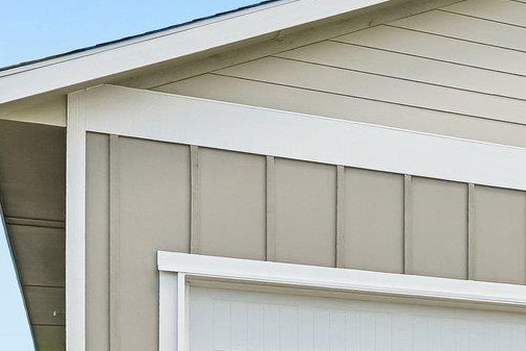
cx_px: 827
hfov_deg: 21.0
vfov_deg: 17.0
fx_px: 1155
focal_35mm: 79
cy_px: 332
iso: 100
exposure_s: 1/400
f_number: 8
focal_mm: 19.5
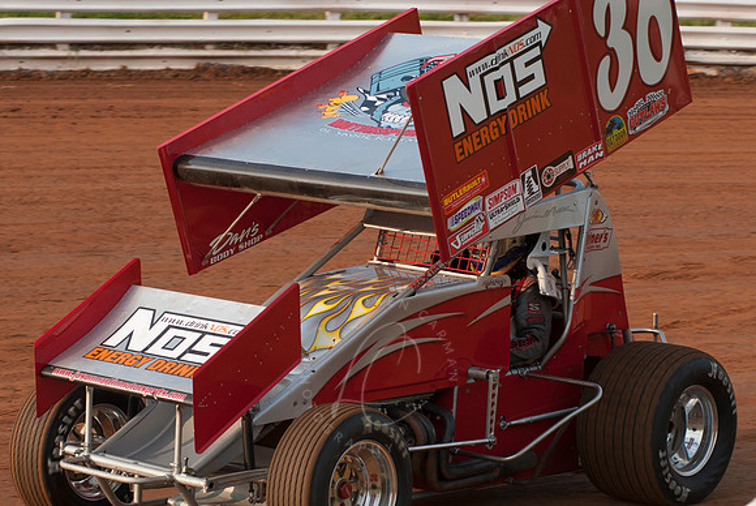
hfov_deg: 17.0
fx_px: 2522
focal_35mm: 120
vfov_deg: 11.4
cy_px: 253
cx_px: 378
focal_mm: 80
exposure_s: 1/400
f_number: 5.6
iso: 250
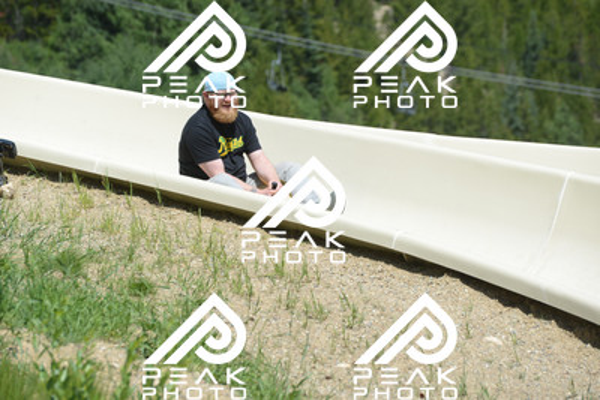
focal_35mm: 195
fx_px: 3251
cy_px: 200
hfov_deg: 10.5
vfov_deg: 7.0
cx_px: 300
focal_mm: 195
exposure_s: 1/1250
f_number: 6.3
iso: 400
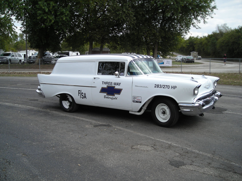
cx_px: 121
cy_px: 90
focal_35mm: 38
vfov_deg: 37.7
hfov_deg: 49.0
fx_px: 266
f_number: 6.4
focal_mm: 6.3
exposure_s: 1/128
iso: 50
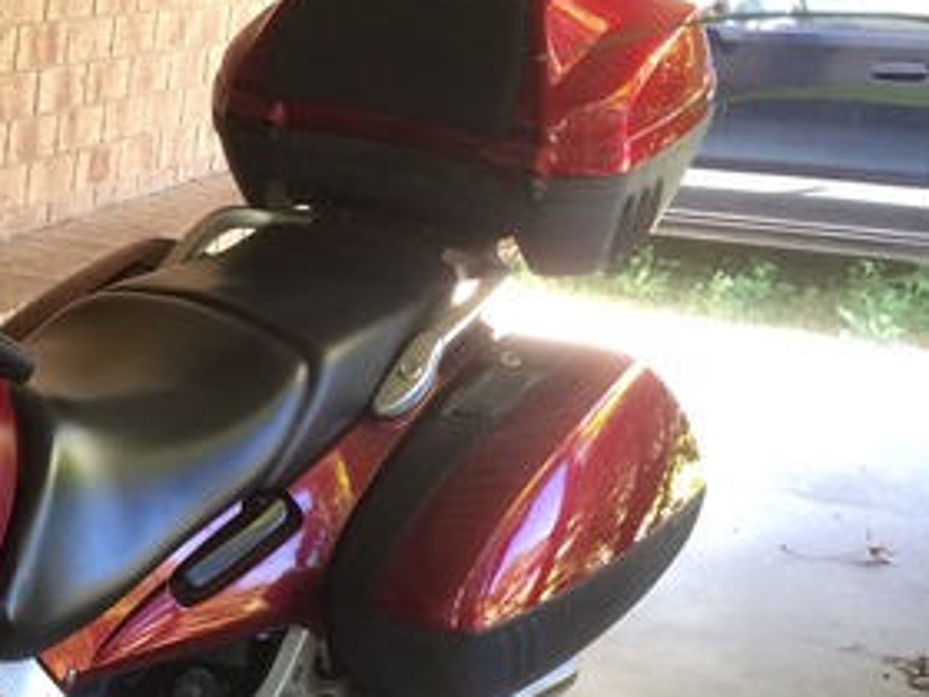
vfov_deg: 17.6
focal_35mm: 83
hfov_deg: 21.8
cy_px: 581
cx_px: -196
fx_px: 2227
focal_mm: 4.15
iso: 50
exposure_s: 1/30
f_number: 2.2
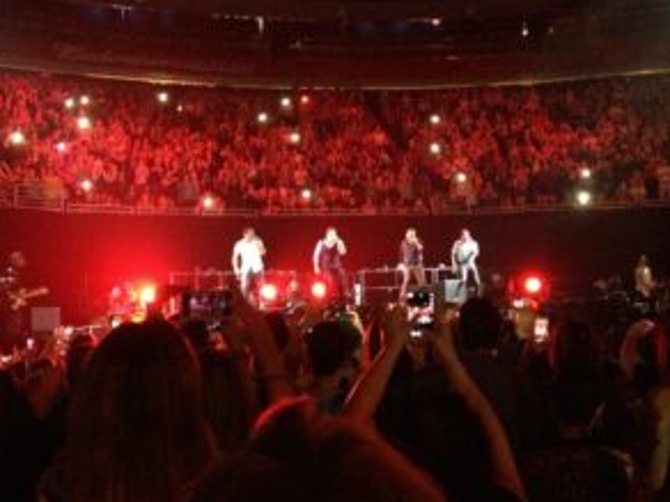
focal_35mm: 48
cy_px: 266
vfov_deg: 30.3
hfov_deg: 39.6
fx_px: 929
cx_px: 351
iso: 800
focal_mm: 4.28
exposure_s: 1/15
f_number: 2.4
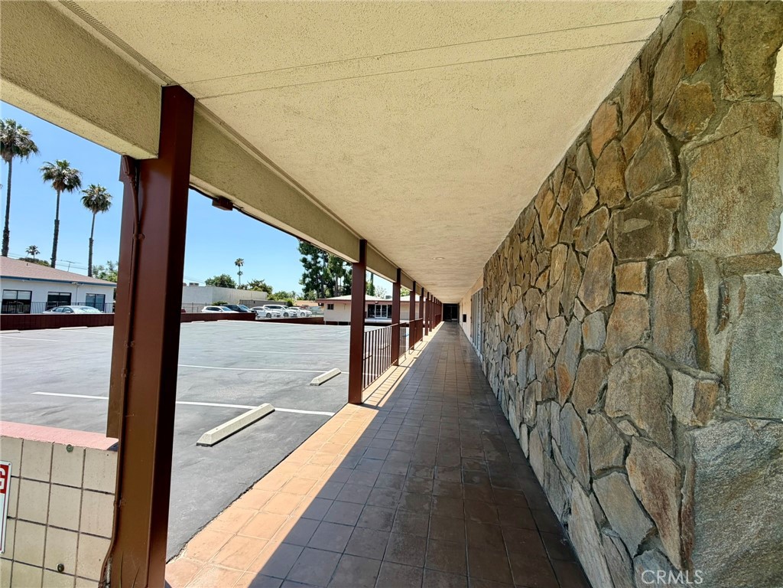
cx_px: 392
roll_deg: -1.3
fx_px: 317
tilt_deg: +2.2
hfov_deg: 102.1
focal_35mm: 14
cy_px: 294
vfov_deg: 85.7
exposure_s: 1/672
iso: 40
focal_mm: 2.22
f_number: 2.2
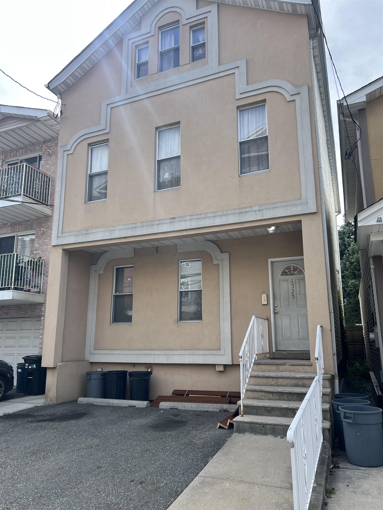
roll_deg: -0.5
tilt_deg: +13.7
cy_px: 255
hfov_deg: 53.1
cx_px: 192
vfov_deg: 67.3
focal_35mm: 26
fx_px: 384
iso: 50
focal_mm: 5.7
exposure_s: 1/1488
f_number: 1.5
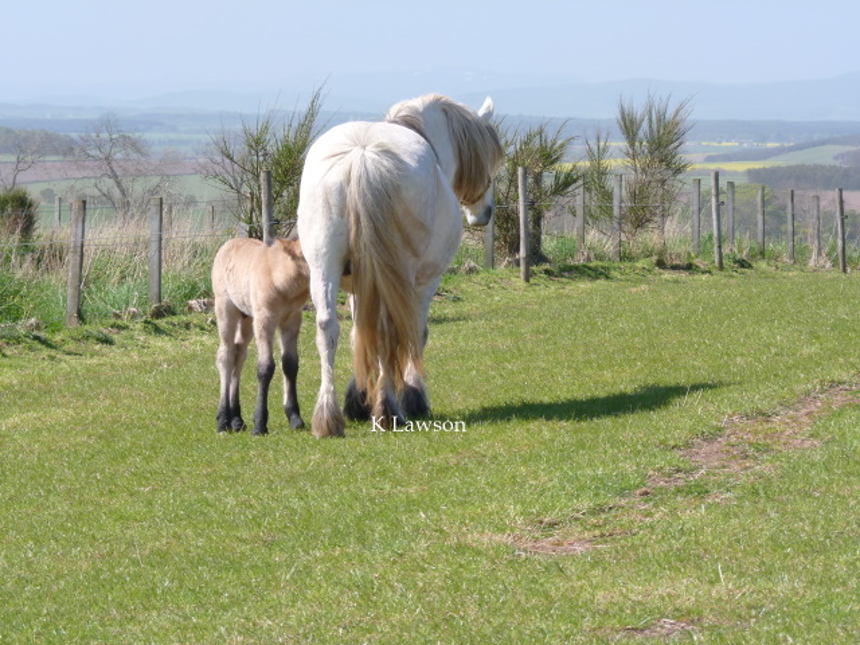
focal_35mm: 192
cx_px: 430
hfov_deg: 10.3
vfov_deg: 7.7
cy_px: 322
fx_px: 4770
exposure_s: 1/250
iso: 80
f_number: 5.6
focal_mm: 34.2
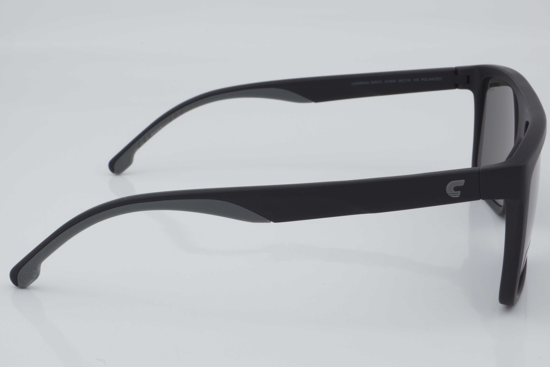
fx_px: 1146
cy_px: 184
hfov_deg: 27.0
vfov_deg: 18.2
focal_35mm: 75
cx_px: 275
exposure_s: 1/4
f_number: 32
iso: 100
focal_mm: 50
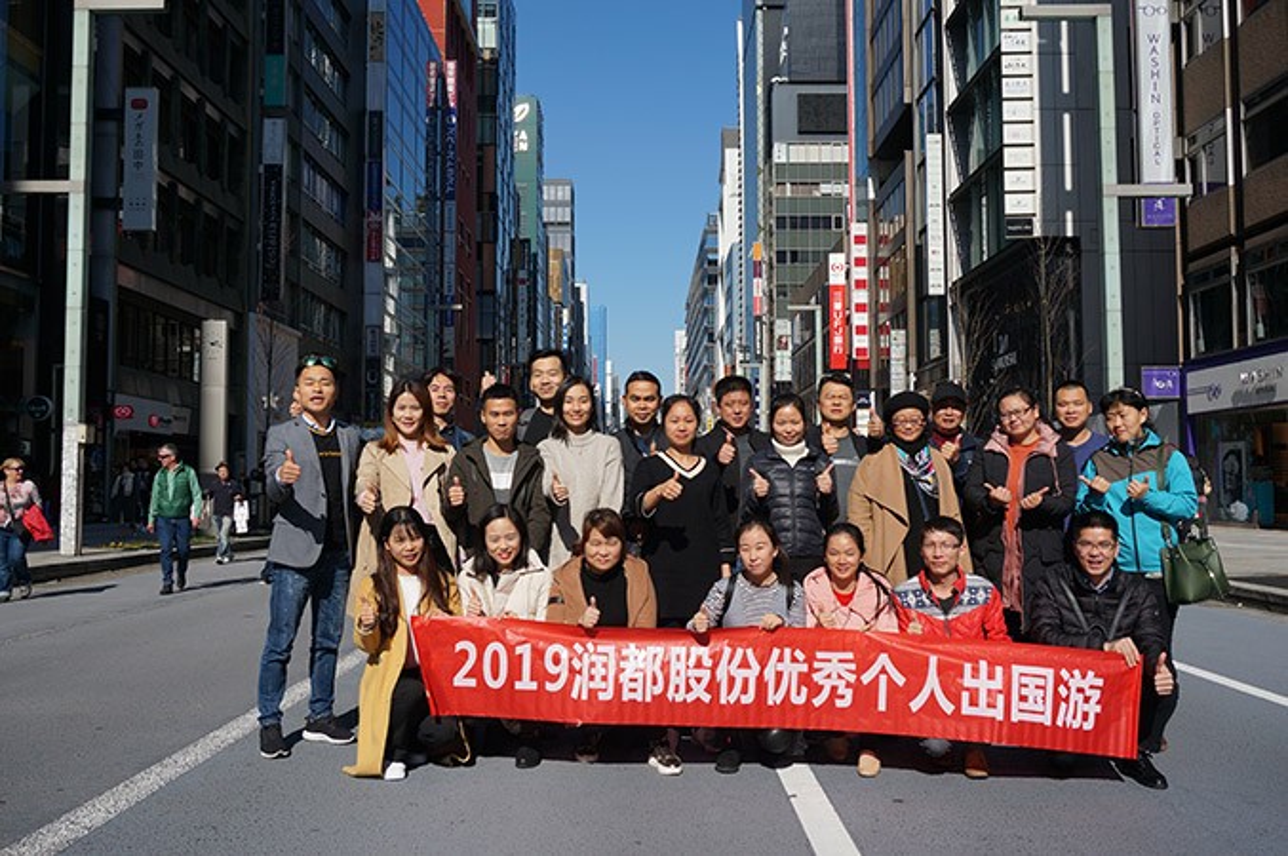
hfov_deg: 57.3
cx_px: 644
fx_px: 1180
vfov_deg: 39.9
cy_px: 428
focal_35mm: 33
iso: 100
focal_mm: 22
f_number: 8
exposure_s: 1/400
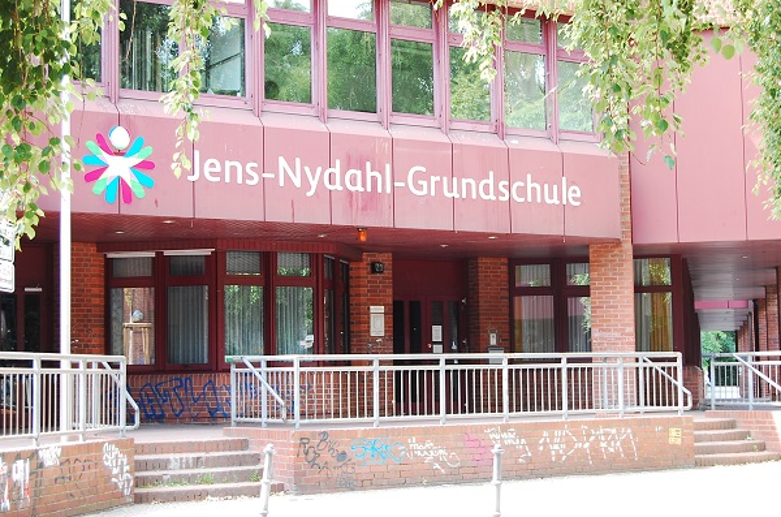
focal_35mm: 68
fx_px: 1461
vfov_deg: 20.1
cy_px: 258
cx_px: 390
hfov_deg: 29.9
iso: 200
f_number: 5.3
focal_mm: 45
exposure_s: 1/30
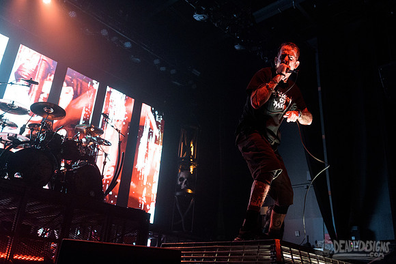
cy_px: 133
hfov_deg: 55.5
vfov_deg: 38.7
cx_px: 210
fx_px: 376
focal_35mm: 34
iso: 3200
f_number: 3.5
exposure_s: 1/400
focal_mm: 32
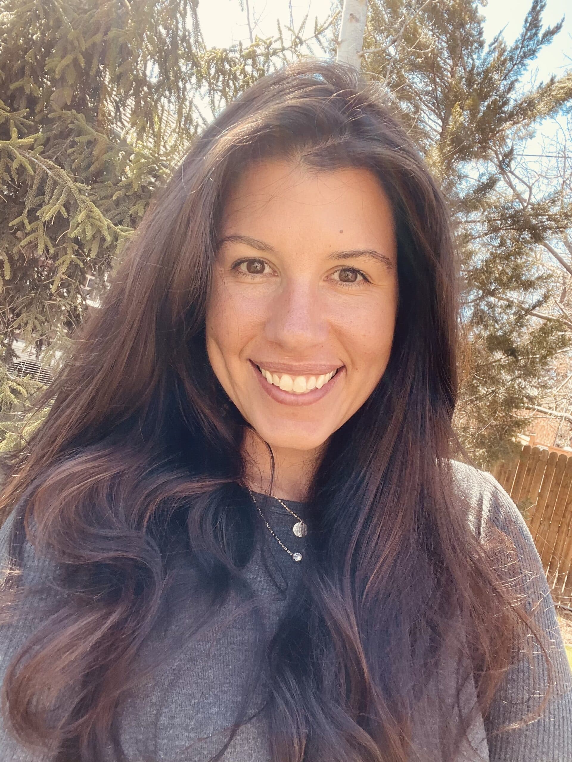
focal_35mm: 30
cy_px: 381
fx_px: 661
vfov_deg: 60.0
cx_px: 286
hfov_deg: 46.8
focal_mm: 2.71
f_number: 2.2
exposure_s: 1/121
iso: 32
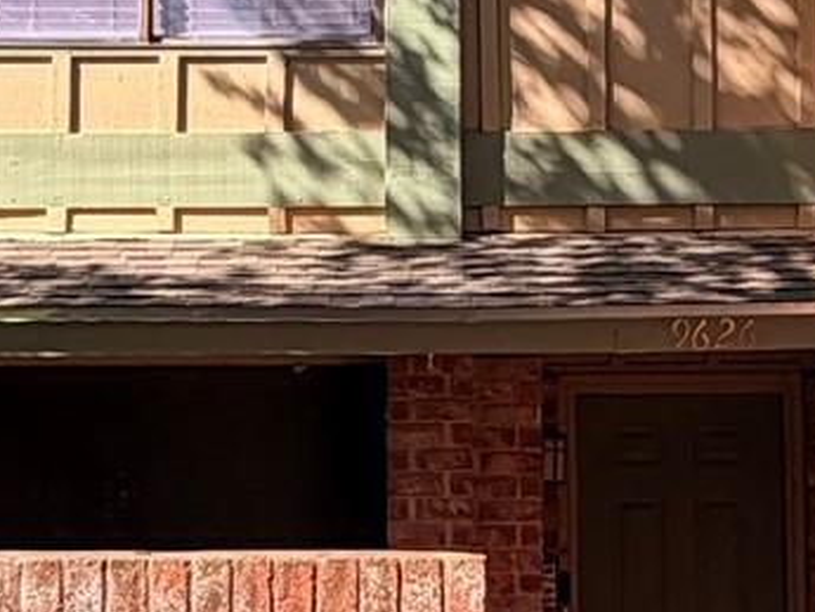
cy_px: 176
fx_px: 1955
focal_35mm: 83
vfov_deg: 17.7
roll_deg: +0.9
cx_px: 547
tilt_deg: +9.3
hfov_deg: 23.4
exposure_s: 1/574
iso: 40
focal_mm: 2.22
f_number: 2.2
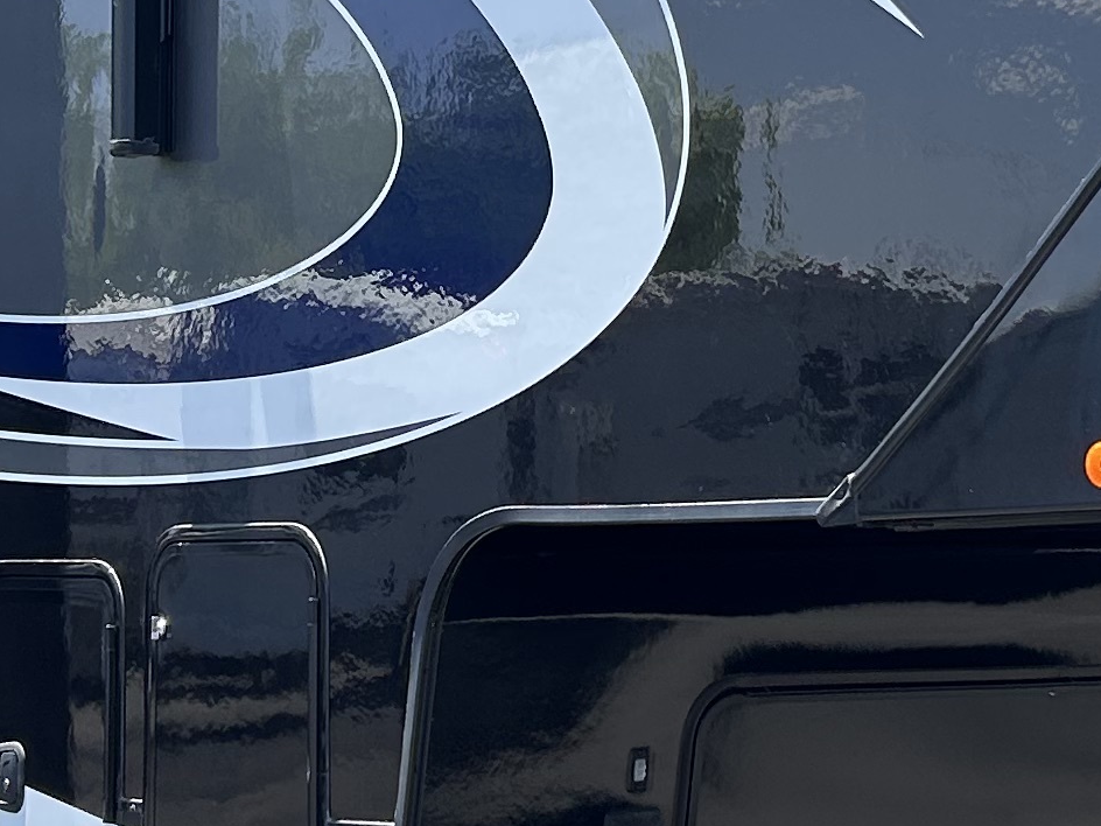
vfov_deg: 13.3
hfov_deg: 17.7
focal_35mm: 111
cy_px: 243
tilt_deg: +4.7
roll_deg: -1.5
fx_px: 3530
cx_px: 687
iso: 50
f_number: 1.5
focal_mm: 5.7
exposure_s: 1/1511
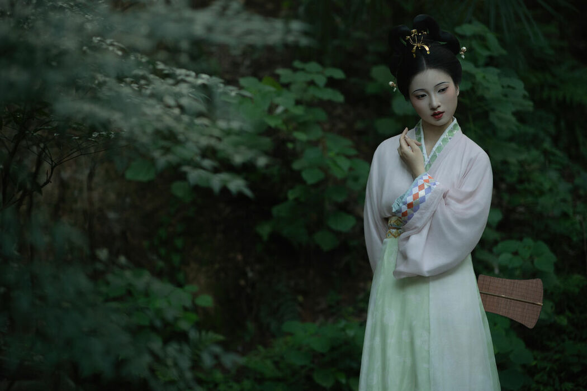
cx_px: 294
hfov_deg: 23.9
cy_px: 196
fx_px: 1386
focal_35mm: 85
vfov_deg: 16.1
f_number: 1.8
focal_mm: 85
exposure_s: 1/160
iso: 400
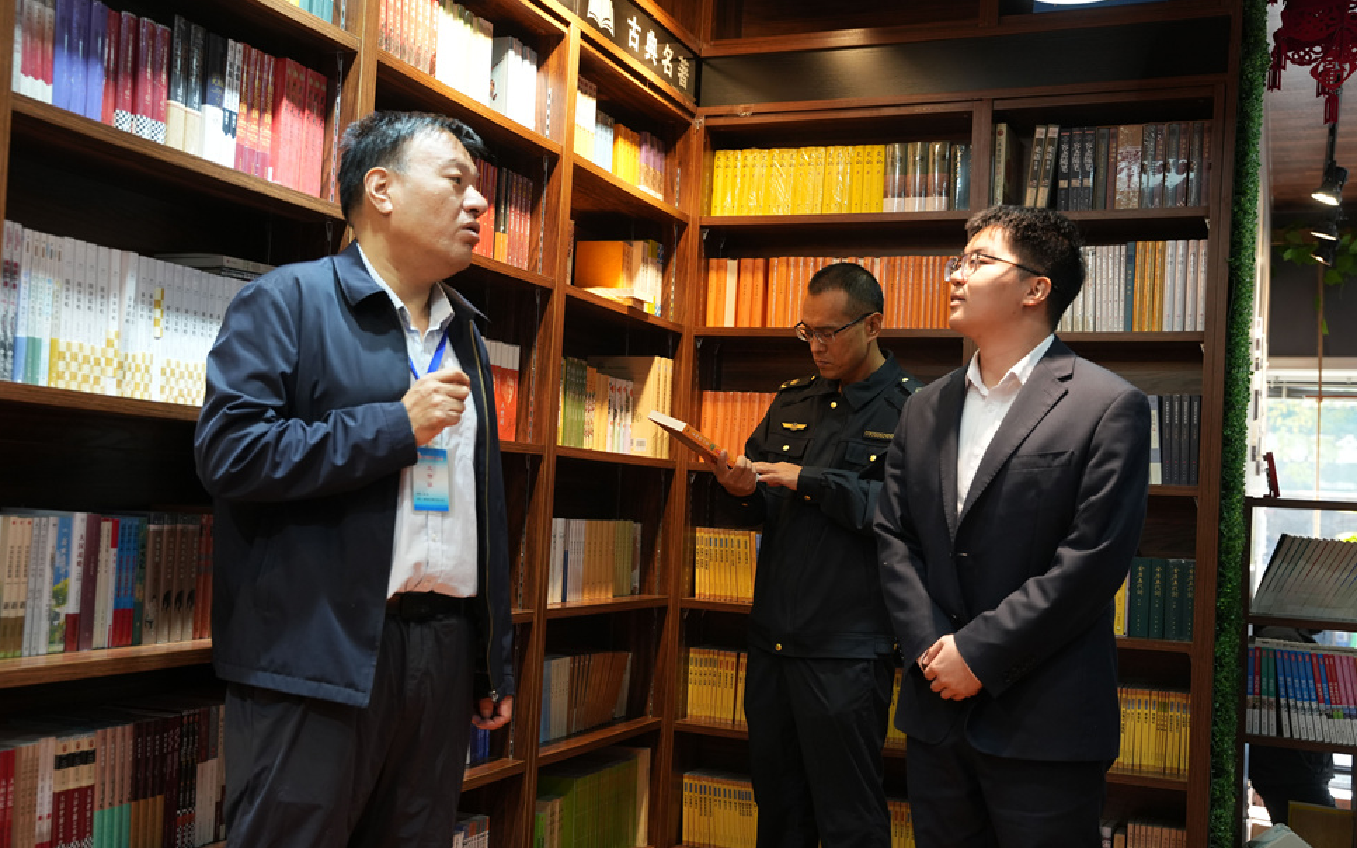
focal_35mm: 40
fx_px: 1469
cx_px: 676
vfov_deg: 32.2
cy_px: 441
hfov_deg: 49.6
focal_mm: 37.7
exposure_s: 1/125
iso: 1000
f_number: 3.5
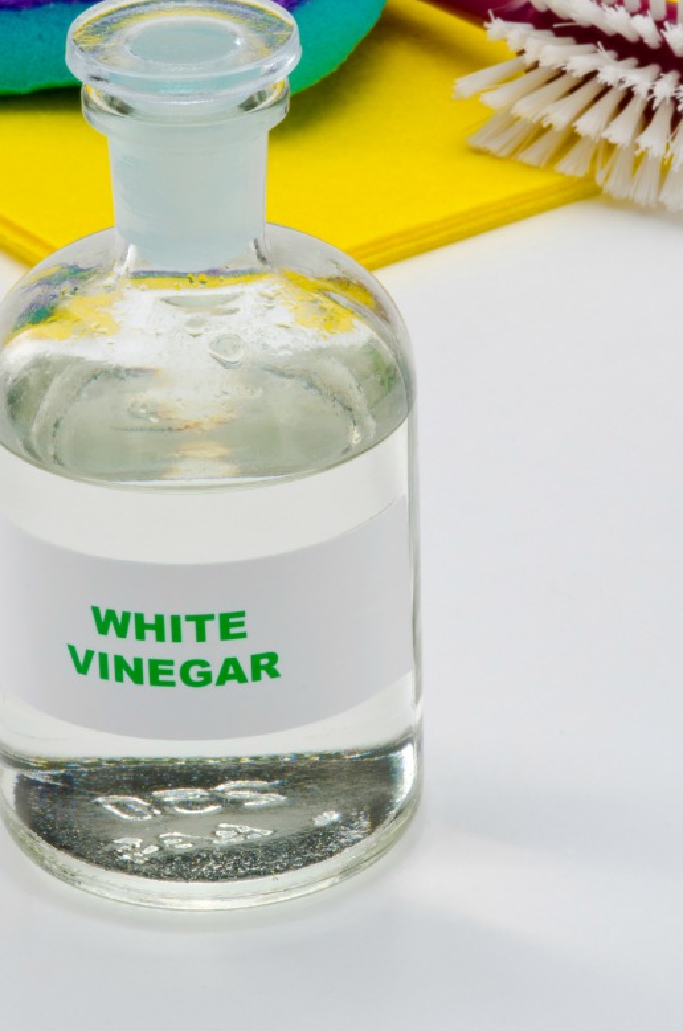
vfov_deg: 9.6
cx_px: 290
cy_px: 343
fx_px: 6108
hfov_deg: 6.4
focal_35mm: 214
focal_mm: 105
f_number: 36
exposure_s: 1/60
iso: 100
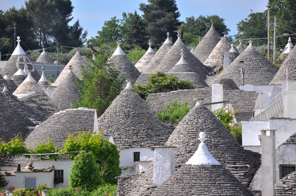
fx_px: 1848
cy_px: 98
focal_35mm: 225
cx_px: 148
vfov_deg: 6.1
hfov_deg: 9.2
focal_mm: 150
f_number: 7.1
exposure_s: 1/800
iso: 200
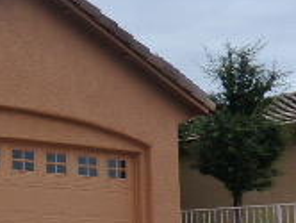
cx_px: -185
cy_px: 205
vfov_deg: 18.8
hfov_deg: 20.4
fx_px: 659
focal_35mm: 77
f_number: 3.2
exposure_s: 1/640
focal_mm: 3.58
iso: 200
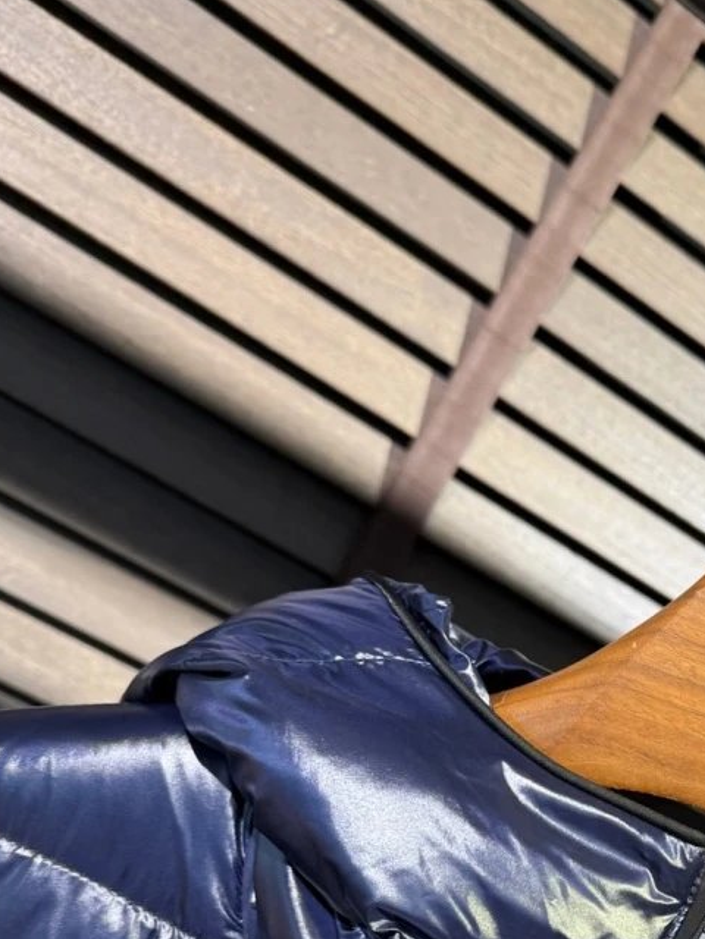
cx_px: 730
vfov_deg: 34.0
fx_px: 1466
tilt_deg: -2.7
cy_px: 804
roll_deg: -30.9
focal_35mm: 54
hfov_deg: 25.5
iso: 100
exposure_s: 1/100
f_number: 1.78
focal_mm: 6.76
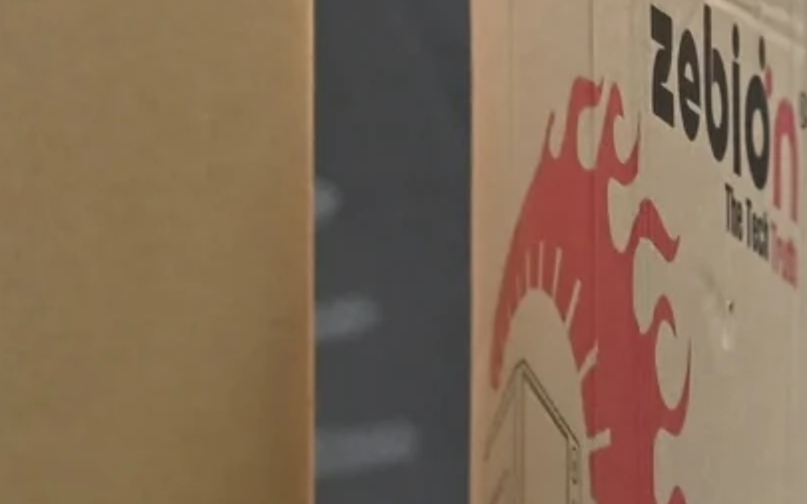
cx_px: -261
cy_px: 533
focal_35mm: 483
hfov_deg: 4.3
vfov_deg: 2.7
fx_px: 10621
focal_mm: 50
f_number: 3.2
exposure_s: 1/50
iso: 220
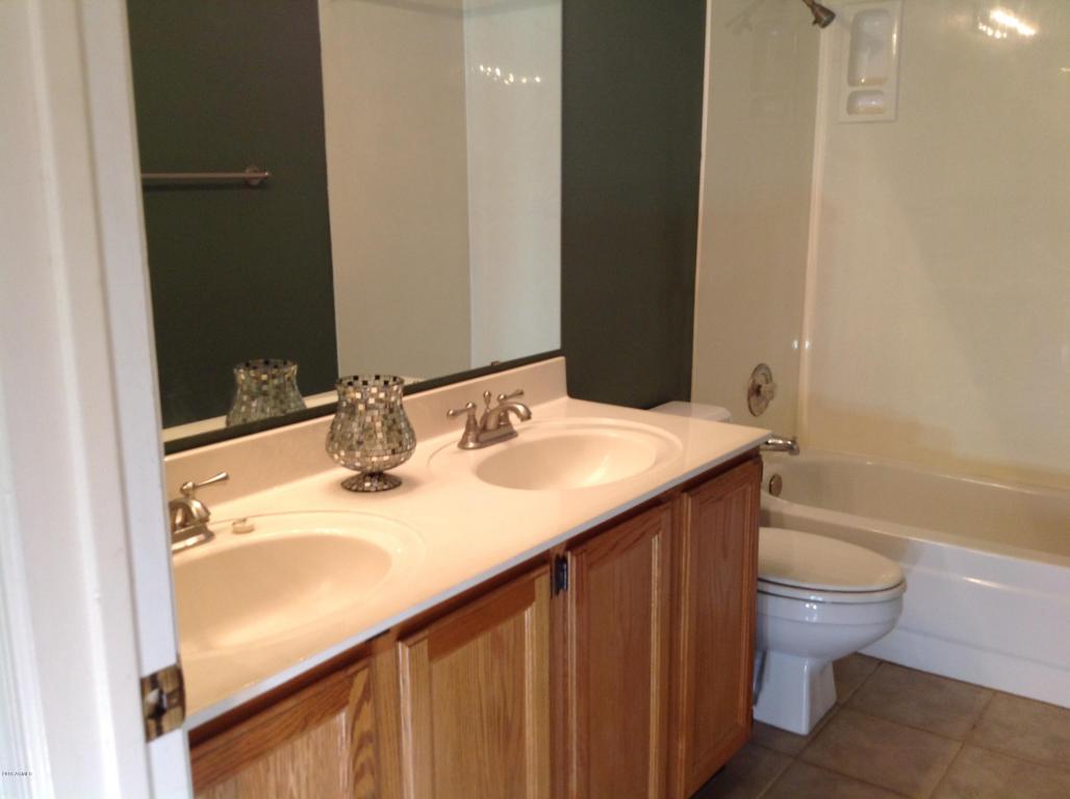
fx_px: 1080
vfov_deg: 40.6
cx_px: 535
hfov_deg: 52.7
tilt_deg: -13.7
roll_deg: -0.1
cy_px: 400
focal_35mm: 35
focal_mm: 4.28
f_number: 2.4
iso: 50
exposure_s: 1/15
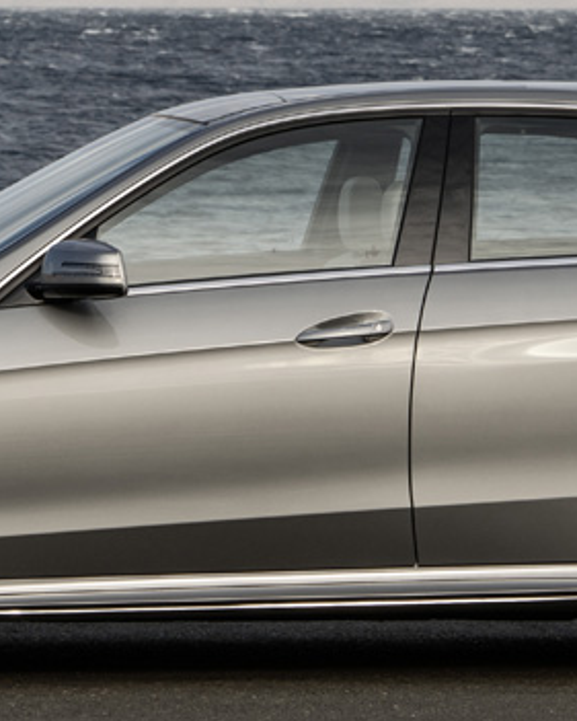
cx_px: 259
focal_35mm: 383
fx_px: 8172
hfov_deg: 4.0
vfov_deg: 5.0
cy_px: -63
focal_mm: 112
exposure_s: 1/125
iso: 100
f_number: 8
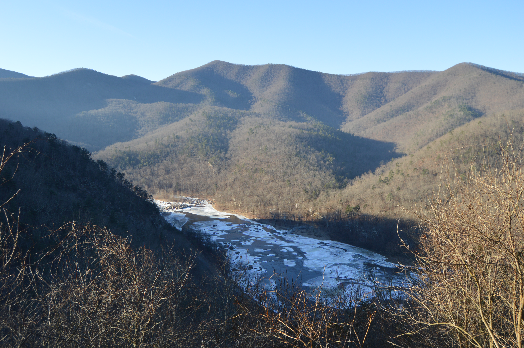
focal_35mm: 28
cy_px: 174
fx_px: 414
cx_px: 262
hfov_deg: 64.6
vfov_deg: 45.6
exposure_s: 1/160
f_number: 6.3
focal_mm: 19
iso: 100
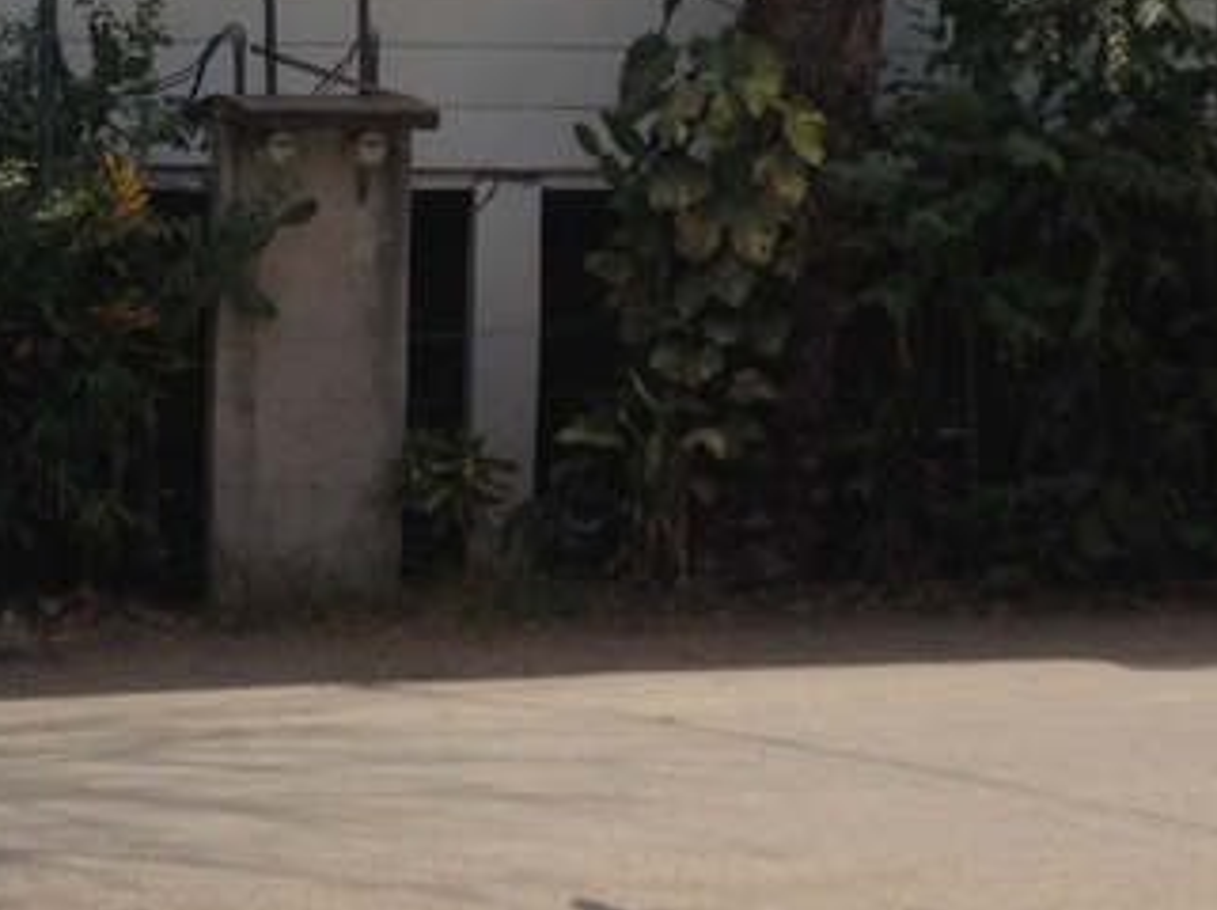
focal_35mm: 131
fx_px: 4600
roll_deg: -0.2
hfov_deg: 15.1
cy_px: -19
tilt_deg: -3.8
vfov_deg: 11.2
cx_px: 554
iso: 50
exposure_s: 1/1727
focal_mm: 4.28
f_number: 2.4
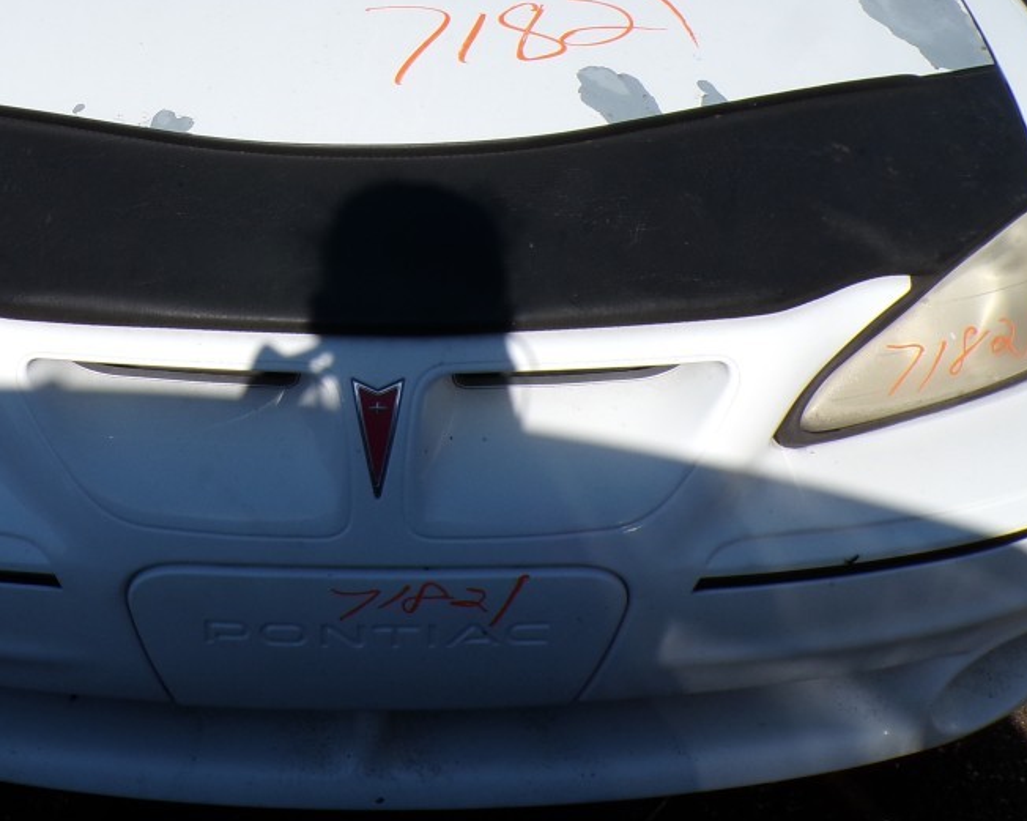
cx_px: 315
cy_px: 244
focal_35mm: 46
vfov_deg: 32.3
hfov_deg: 39.7
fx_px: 1398
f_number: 5.8
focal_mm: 4.3
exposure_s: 1/750
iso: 100
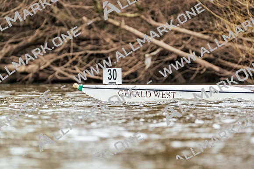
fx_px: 2823
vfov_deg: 3.4
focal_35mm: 400
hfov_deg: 5.2
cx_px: 127
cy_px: 84
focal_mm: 400
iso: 4000
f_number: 6.3
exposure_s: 1/2000
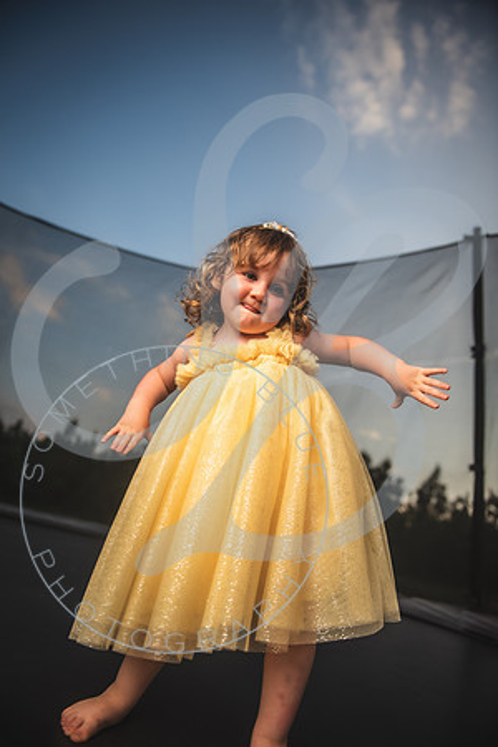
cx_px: 249
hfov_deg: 53.1
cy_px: 374
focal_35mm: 24
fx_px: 498
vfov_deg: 73.7
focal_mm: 24
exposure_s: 1/1000
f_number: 2.8
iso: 100
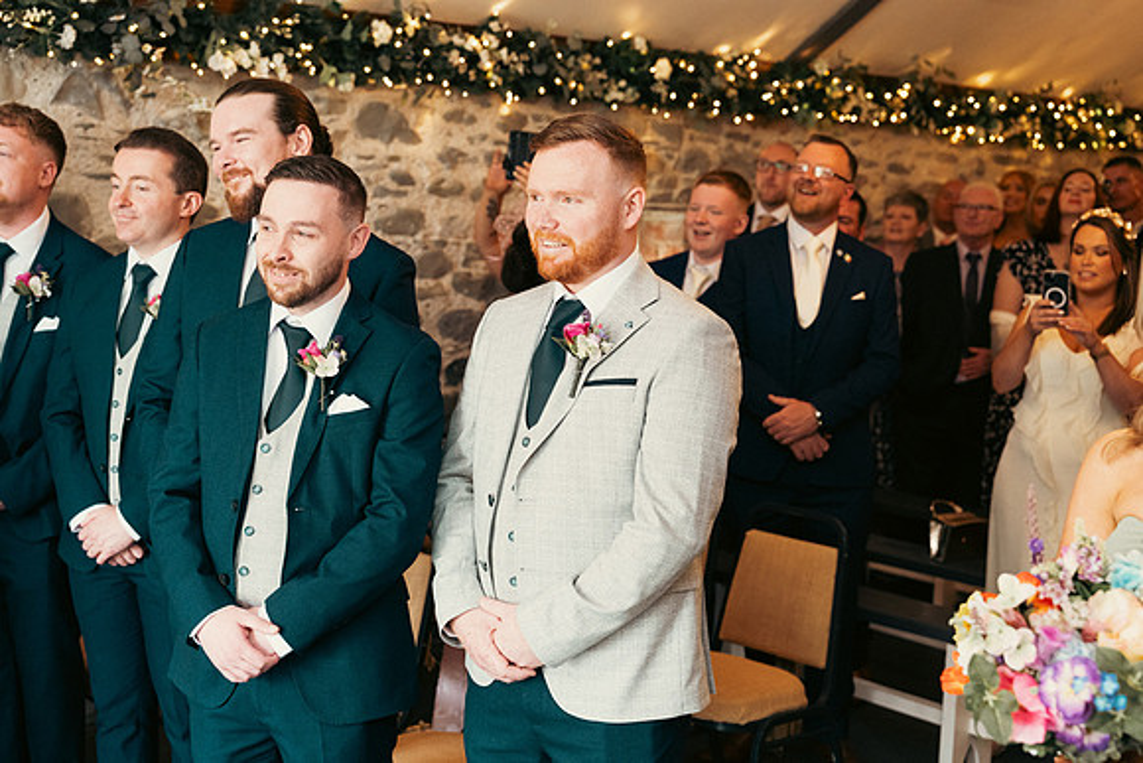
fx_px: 1524
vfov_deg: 28.1
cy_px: 382
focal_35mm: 48
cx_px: 572
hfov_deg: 41.1
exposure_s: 1/160
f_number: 3.5
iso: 2000
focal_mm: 48
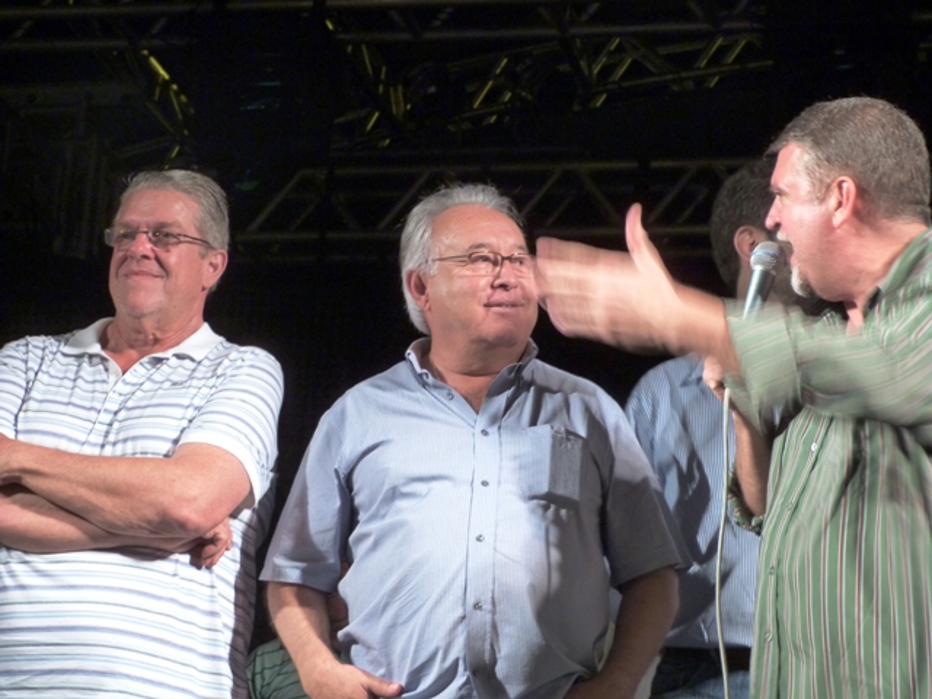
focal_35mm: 95
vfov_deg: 15.6
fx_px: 2558
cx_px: 466
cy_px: 350
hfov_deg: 20.7
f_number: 3.4
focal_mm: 17.2
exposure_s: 1/20
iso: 250
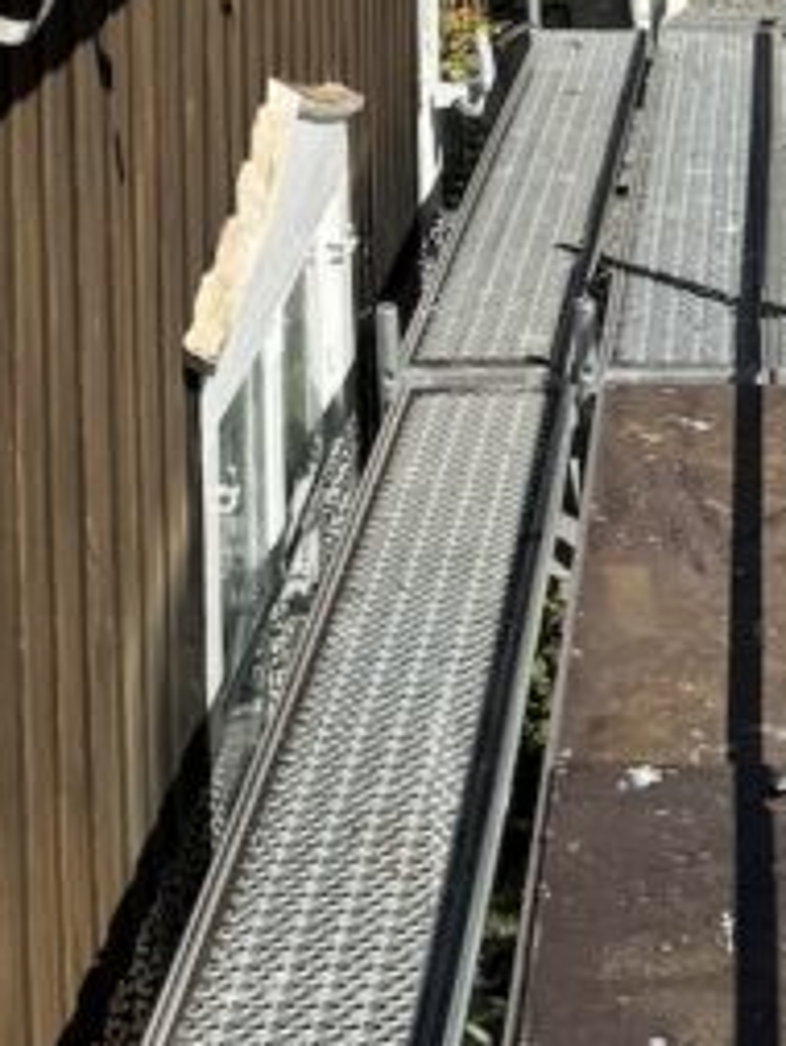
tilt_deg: -5.5
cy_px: -244
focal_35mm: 97
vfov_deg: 19.0
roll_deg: +1.6
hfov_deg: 15.2
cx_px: 517
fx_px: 2934
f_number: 1.78
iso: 80
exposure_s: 1/4950
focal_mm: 6.76
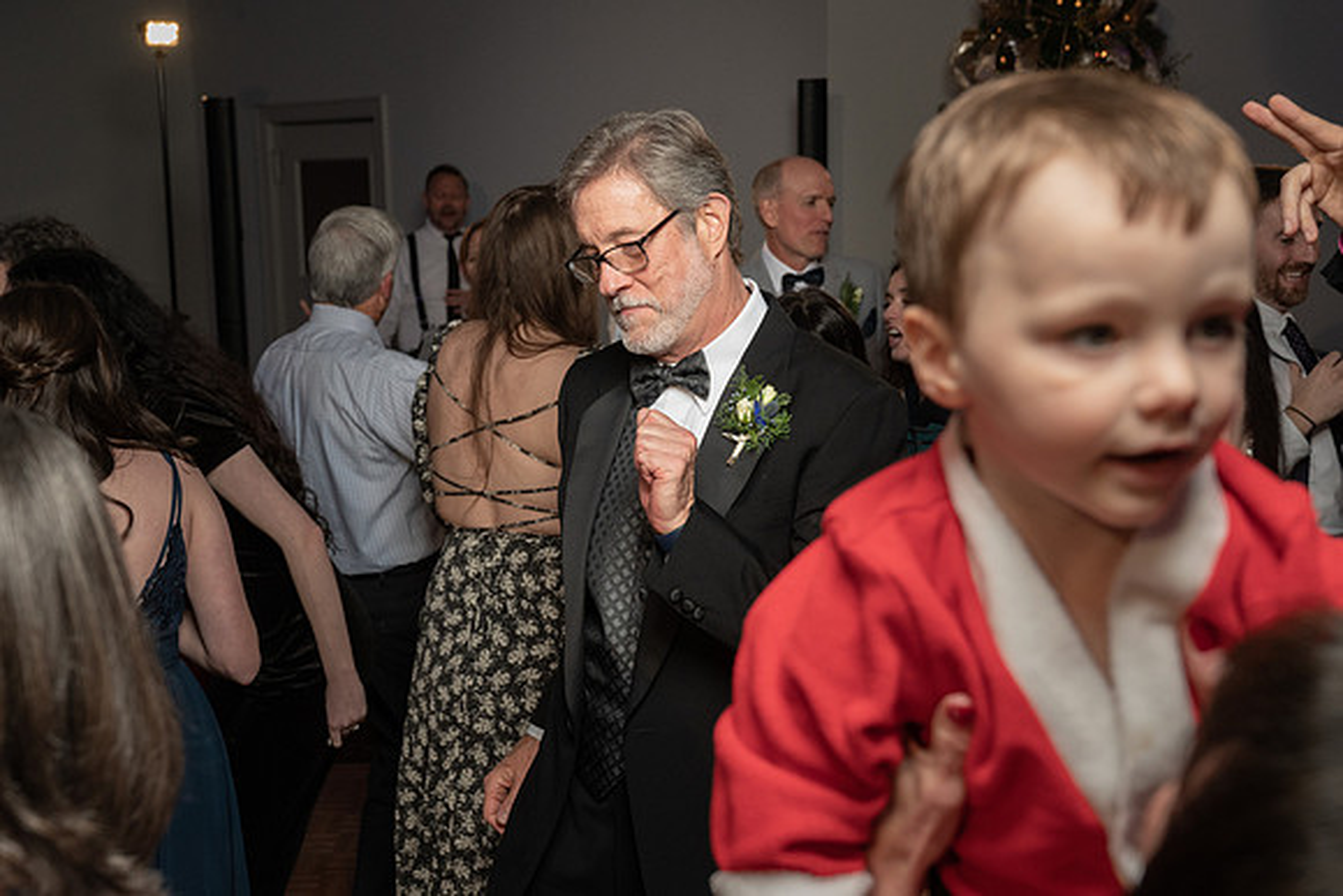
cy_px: 497
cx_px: 574
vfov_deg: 26.7
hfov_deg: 39.1
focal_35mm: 51
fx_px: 1885
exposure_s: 1/200
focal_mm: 43
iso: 2000
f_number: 5
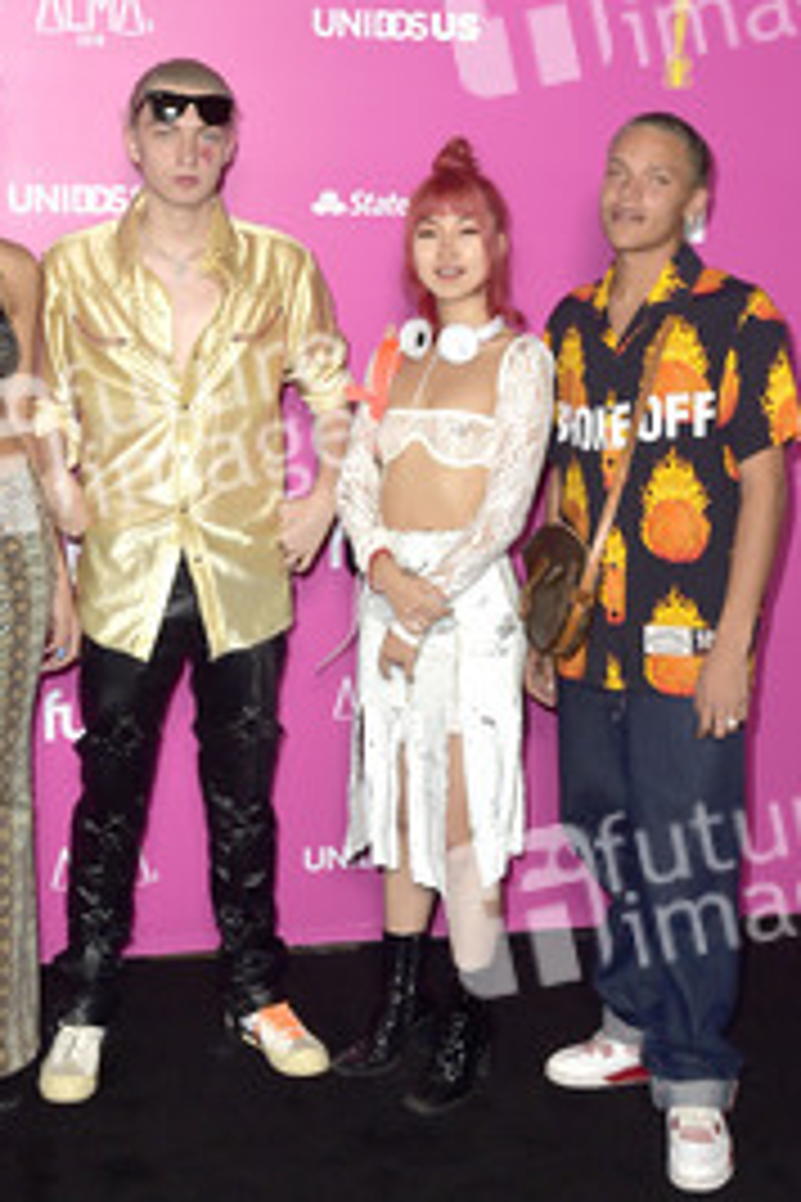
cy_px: 666
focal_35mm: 48
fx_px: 1602
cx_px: 263
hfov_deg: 27.9
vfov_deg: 41.1
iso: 320
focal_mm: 32
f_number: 6.3
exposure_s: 1/250
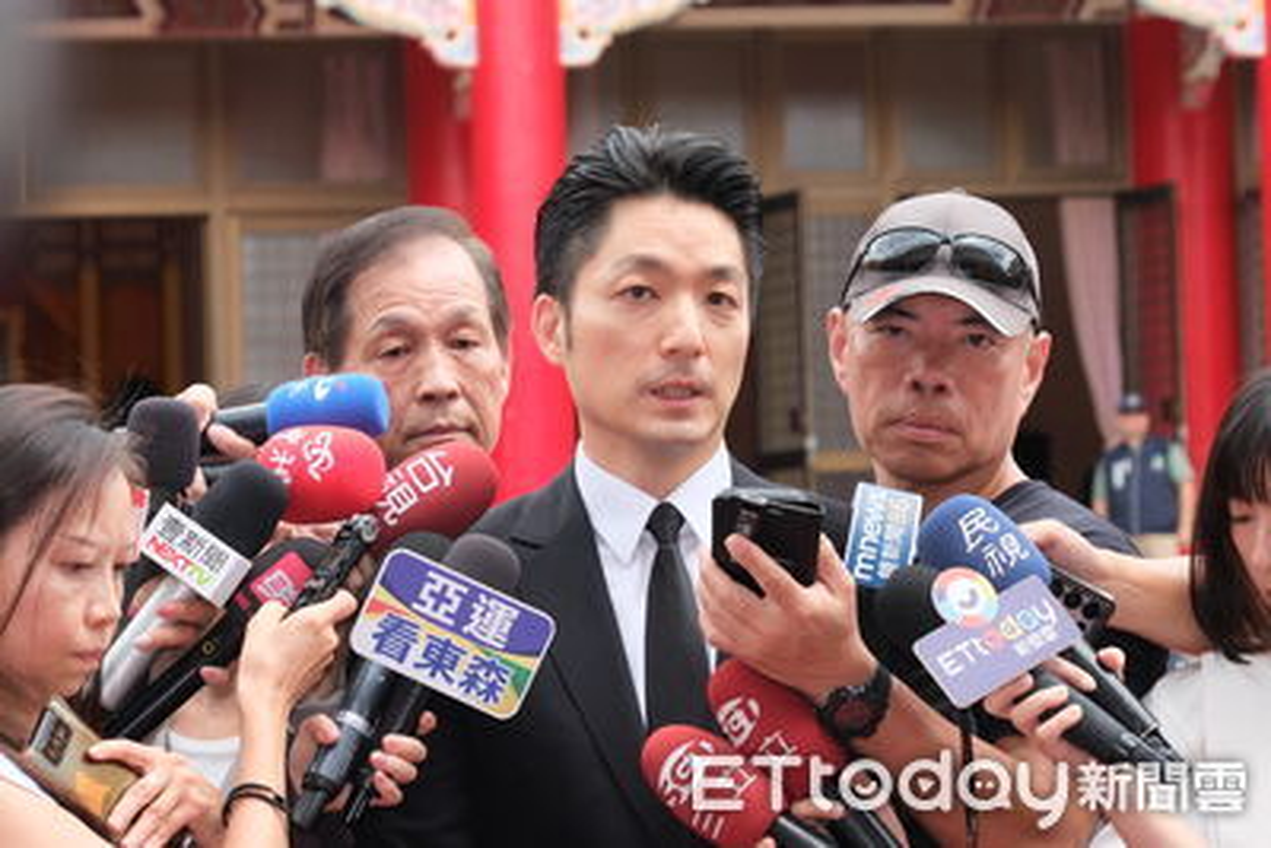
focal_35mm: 71
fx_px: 2507
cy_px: 424
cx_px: 636
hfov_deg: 28.4
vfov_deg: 19.2
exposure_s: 1/250
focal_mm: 47
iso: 250
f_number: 4
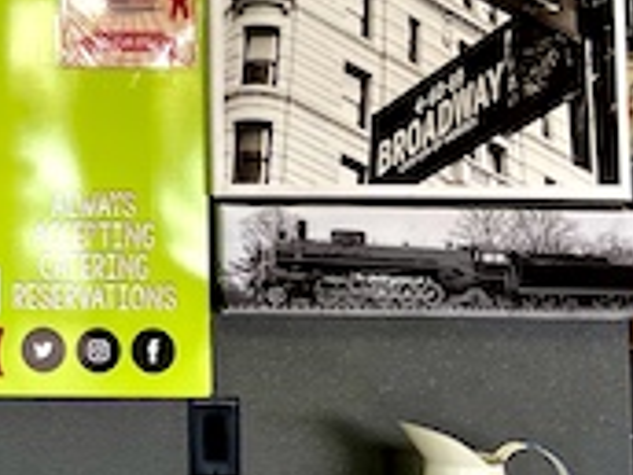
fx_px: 1591
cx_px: -258
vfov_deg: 16.6
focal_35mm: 87
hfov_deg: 20.0
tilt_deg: +4.4
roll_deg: -0.3
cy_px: -18
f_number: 1.6
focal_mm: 5.1
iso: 80
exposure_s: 1/120
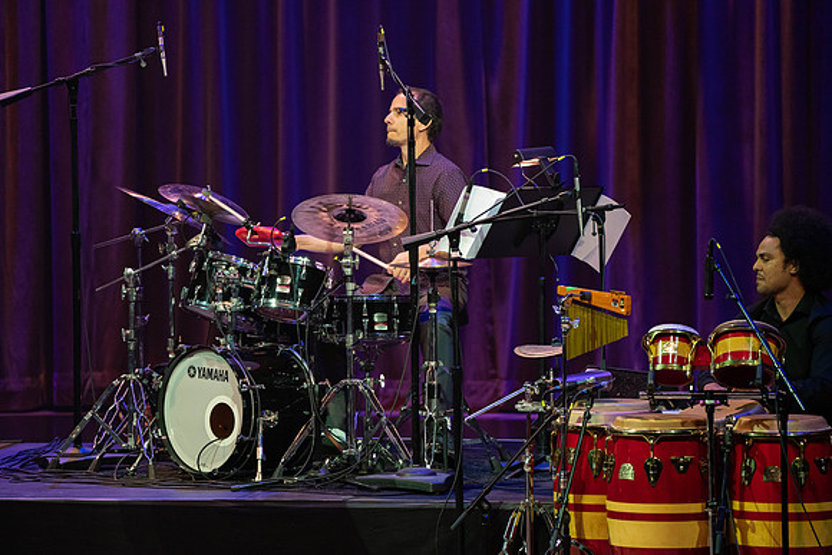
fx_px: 8969
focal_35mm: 388
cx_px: 416
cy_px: 278
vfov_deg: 3.5
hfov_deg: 5.3
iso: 3200
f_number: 5.6
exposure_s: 1/250
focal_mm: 388
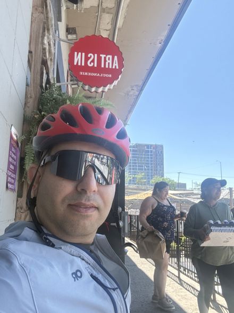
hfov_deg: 46.8
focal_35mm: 30
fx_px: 270
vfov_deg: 60.0
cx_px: 117
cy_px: 156
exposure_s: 1/276
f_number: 1.9
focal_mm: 2.69
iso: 40
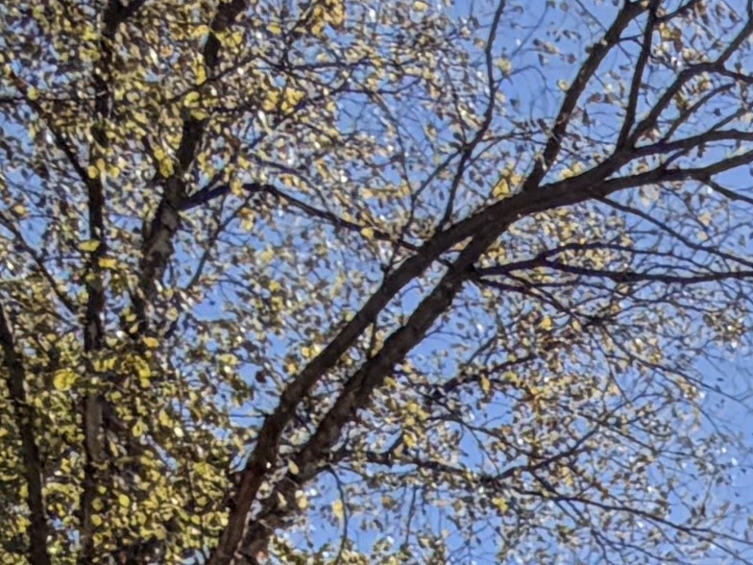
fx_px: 2219
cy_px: 1834
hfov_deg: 16.1
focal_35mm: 102
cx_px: 1382
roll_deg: +1.8
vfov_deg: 9.8
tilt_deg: +3.7
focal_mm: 2.22
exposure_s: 1/770
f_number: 2.2
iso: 32
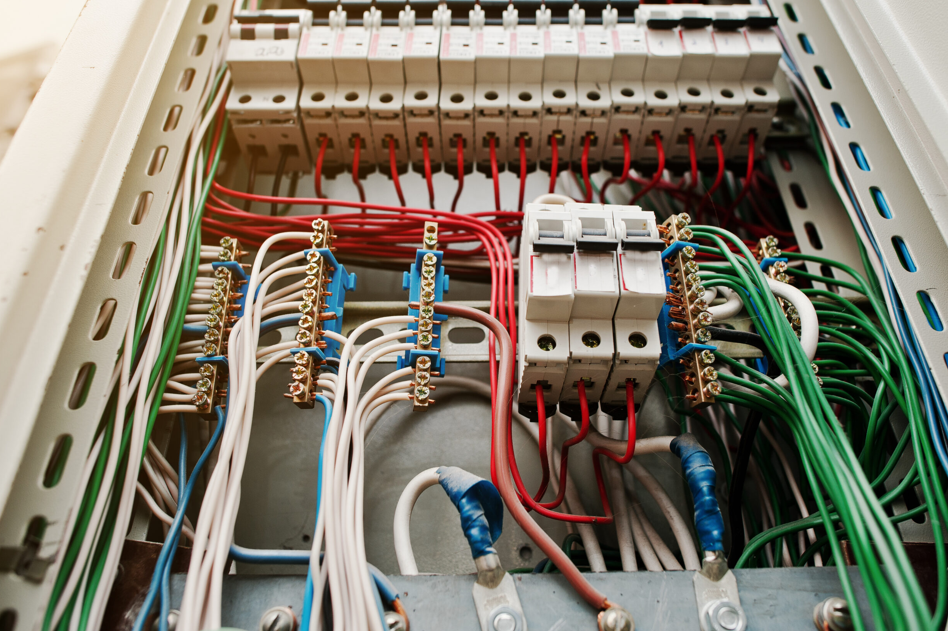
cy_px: 312
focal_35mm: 25
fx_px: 658
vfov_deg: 51.2
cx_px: 485
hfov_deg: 71.5
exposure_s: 1/125
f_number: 4
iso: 200
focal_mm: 24
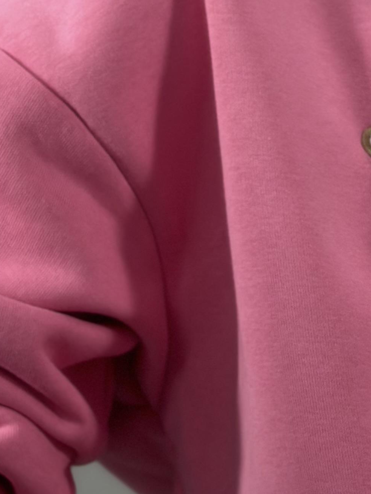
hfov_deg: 9.9
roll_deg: +9.8
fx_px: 2115
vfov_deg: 13.3
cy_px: 320
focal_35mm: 148
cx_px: 374
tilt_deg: -32.1
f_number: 1.78
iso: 64
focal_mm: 6.86
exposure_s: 1/100
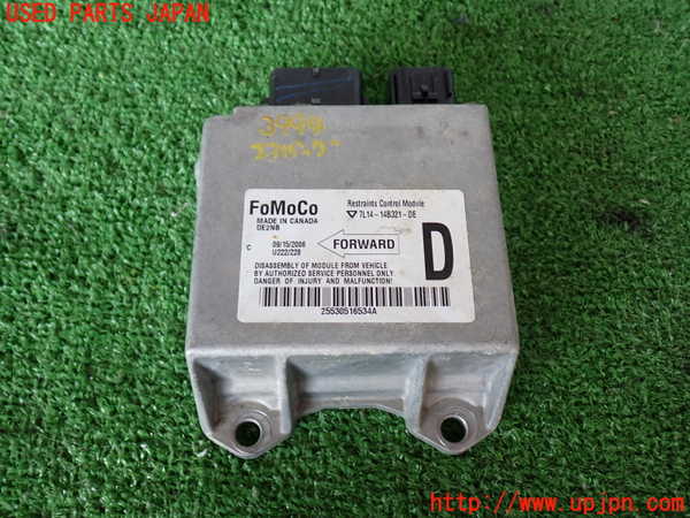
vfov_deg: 44.2
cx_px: 345
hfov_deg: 56.8
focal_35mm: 32
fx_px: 638
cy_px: 259
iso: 160
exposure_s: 1/60
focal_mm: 5.79
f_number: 2.4
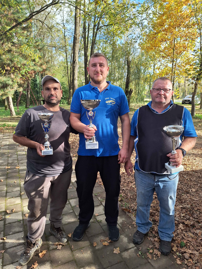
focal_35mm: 23
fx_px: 179
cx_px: 101
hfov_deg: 58.9
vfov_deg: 73.9
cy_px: 134
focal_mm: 5.54
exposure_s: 1/385
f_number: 1.8
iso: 40
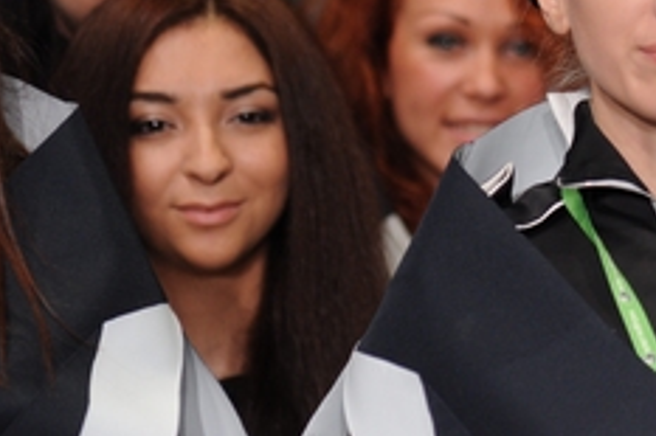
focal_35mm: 519
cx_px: 664
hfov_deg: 4.0
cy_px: 190
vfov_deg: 2.6
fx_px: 9452
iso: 640
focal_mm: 155
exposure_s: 1/250
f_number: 3.5
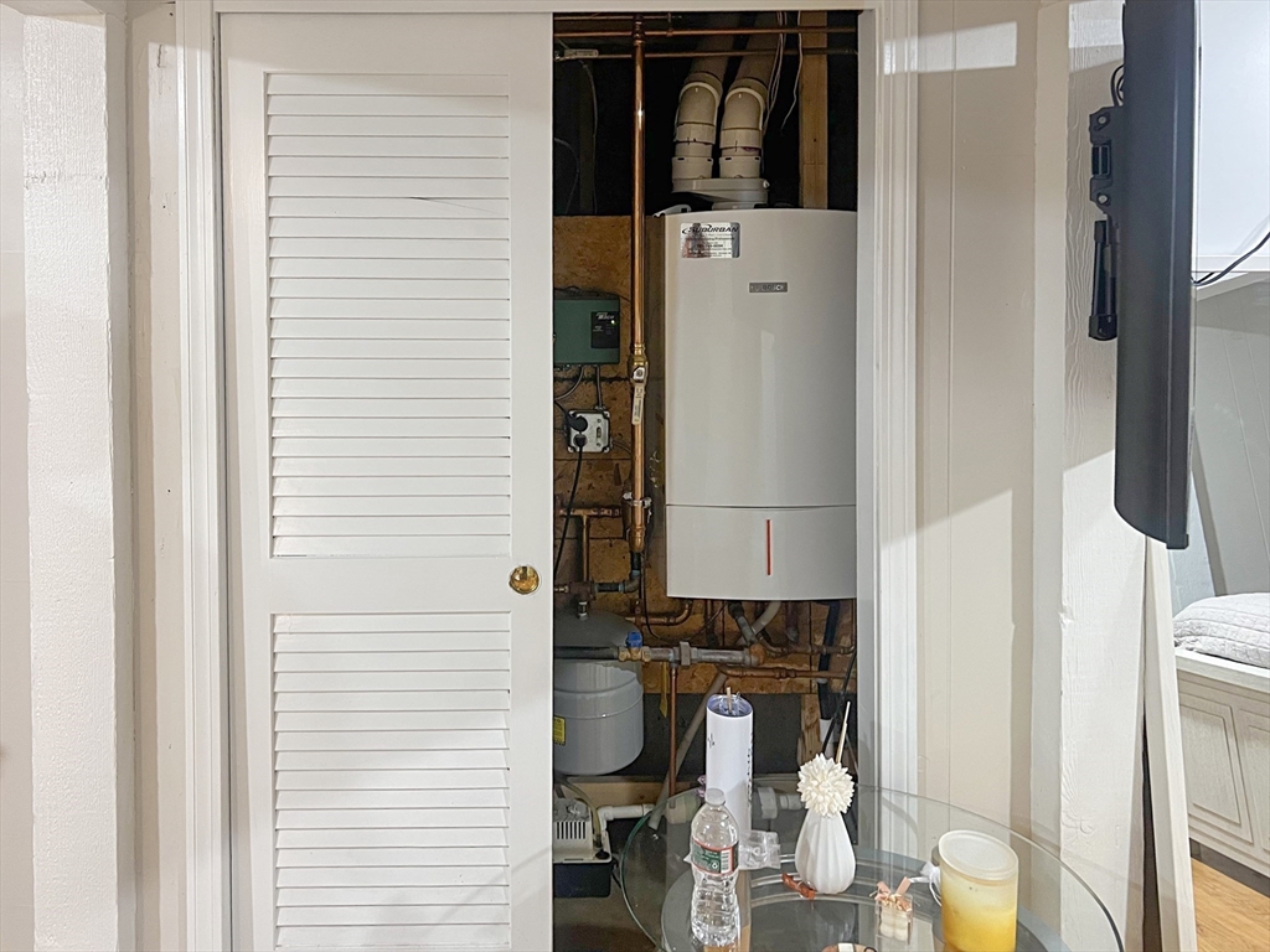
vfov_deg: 53.1
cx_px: 635
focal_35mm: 26
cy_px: 476
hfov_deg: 67.3
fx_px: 954
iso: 250
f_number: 1.5
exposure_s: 1/60
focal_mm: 5.7
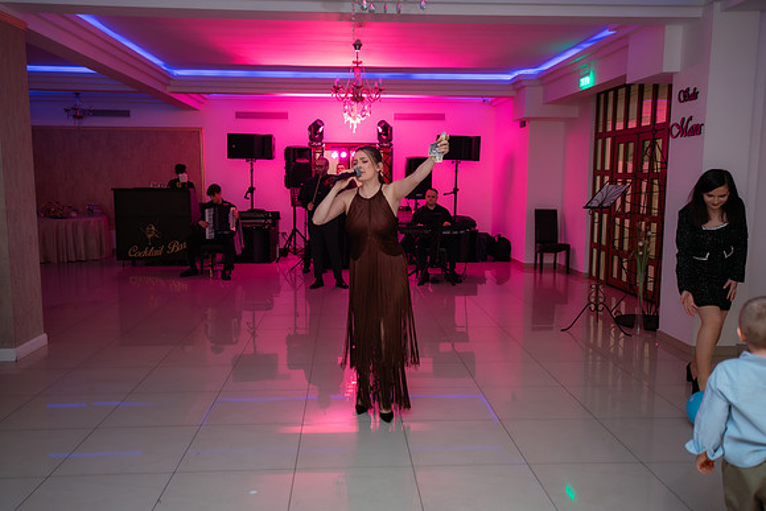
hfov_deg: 60.5
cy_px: 256
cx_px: 383
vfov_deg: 42.6
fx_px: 656
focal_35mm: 31
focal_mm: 30
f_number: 2.8
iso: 1600
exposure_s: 1/200
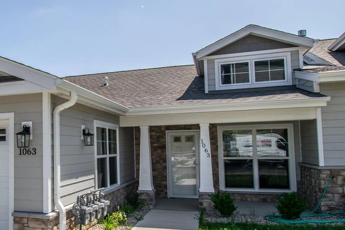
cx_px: 84
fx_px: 345
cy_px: 128
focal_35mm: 36
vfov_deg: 36.8
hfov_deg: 50.8
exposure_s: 1/200
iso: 100
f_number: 11
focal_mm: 13
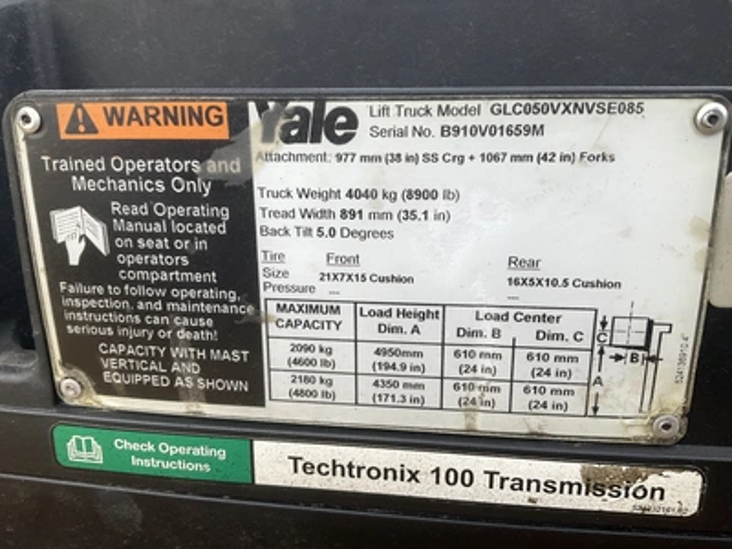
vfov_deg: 48.2
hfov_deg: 61.7
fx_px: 613
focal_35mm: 29
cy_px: 274
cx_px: 366
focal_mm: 3
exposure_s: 1/435
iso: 25
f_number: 1.8
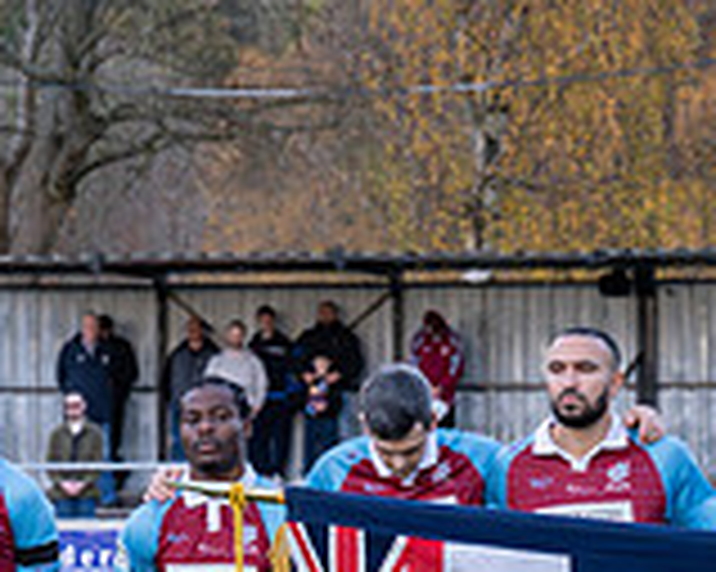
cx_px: 82
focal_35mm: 367
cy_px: 860
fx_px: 7772
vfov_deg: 4.2
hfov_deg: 5.3
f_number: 10
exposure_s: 1/125
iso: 400
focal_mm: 92
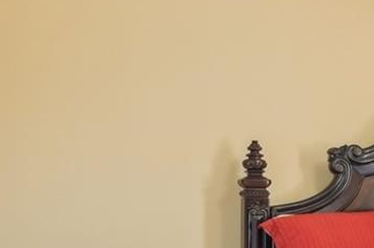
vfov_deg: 21.3
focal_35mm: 63
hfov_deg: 22.6
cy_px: 193
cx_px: 629
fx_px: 653
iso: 400
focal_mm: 14
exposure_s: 1/6
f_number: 8
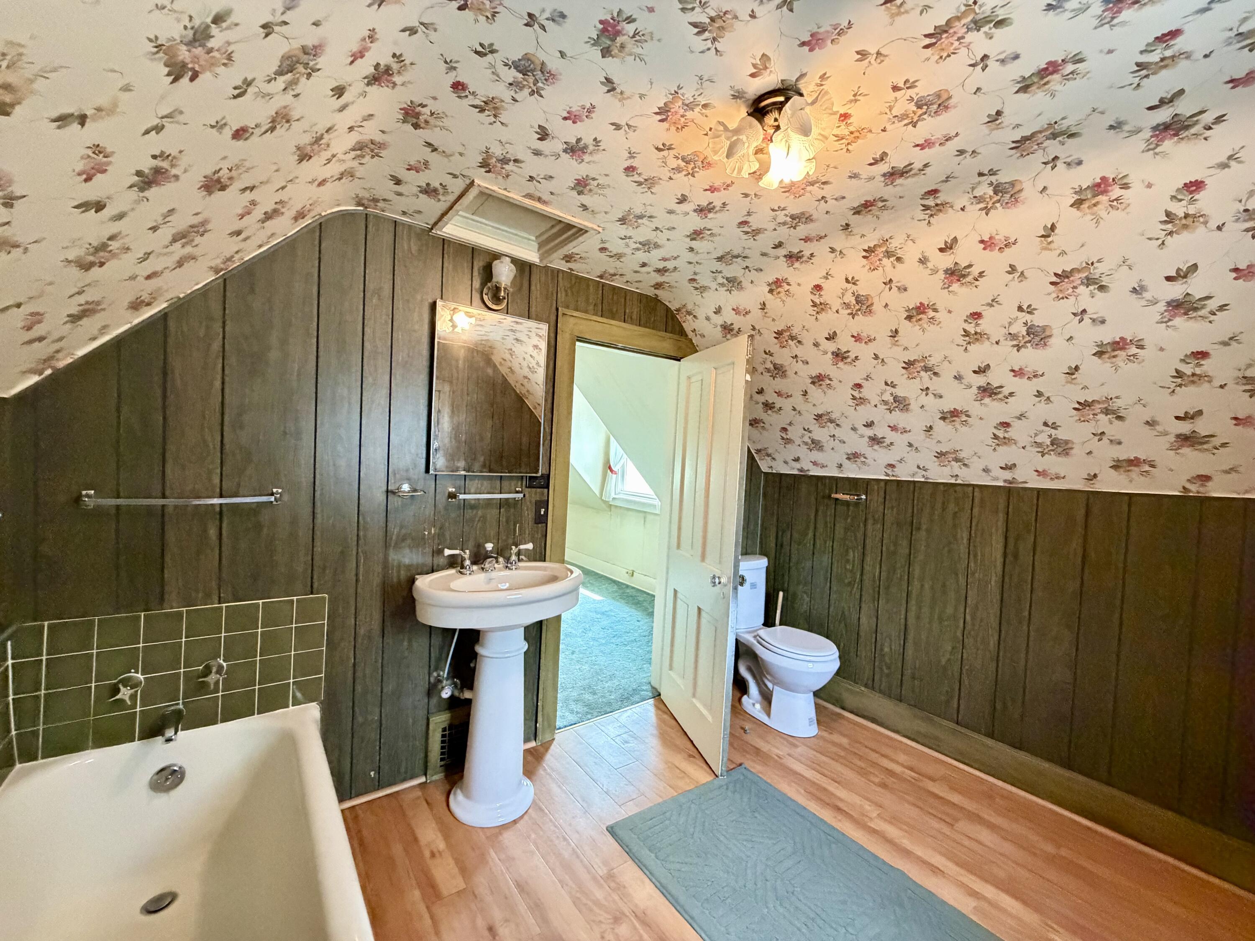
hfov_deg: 102.1
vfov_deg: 85.7
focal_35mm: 14
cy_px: 470
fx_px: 508
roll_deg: -2.7
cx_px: 628
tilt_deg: -1.4
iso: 1000
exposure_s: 1/40
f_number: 2.2
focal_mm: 2.22
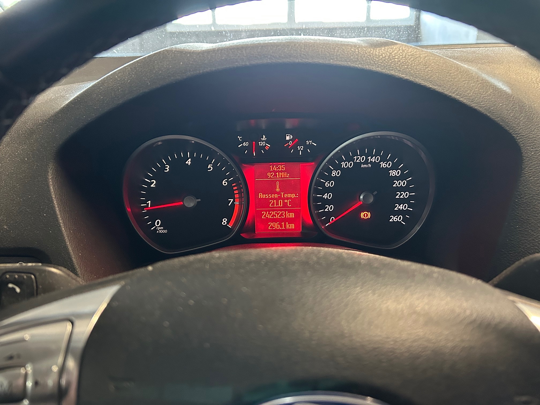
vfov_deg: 53.1
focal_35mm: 26
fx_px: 406
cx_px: 270
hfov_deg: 67.3
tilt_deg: -22.2
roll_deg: +2.1
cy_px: 202
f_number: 1.5
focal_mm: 5.7
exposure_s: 1/40
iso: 640
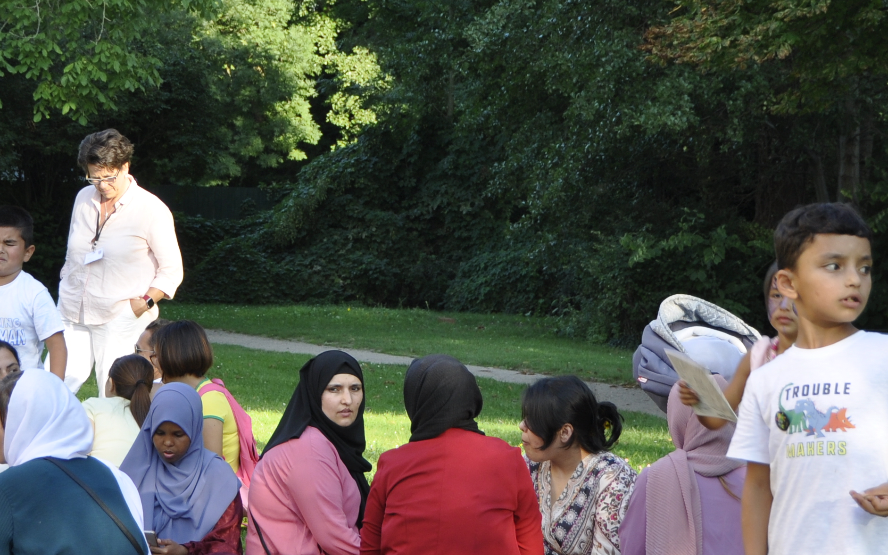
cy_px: 265
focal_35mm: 153
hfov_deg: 13.7
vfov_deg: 8.6
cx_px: 373
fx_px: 3703
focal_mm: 44
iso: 220
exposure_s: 1/125
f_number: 5.6
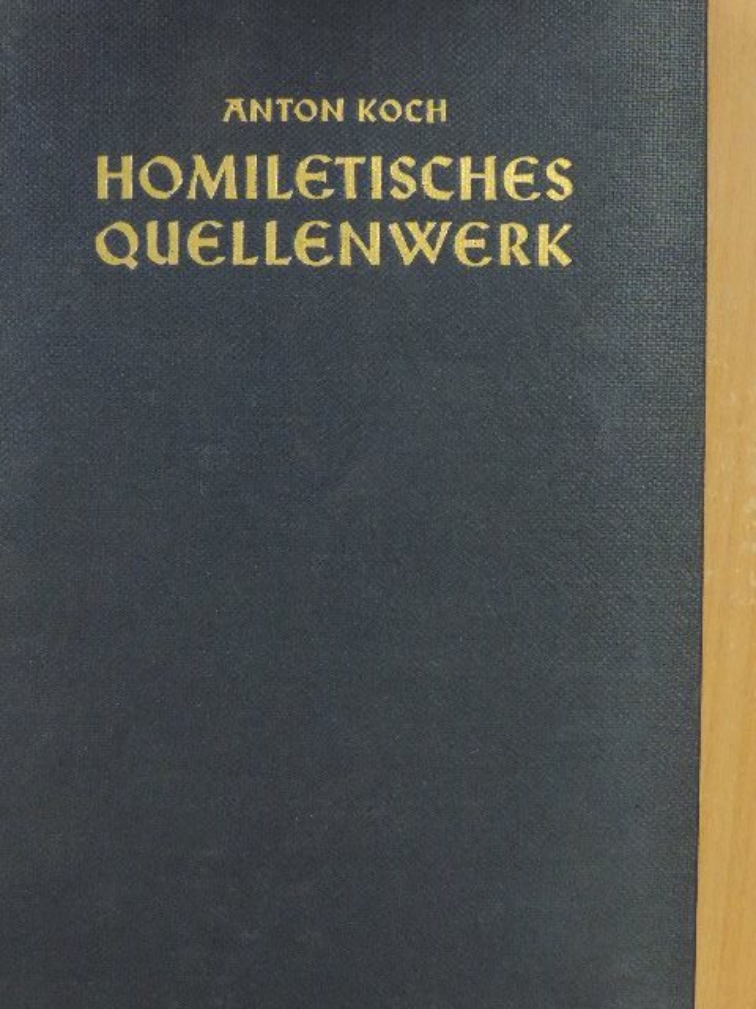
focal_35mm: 70
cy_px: 504
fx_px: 2038
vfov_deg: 27.8
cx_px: 378
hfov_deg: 21.0
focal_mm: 12.4
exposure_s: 1/60
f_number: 3.9
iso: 1600
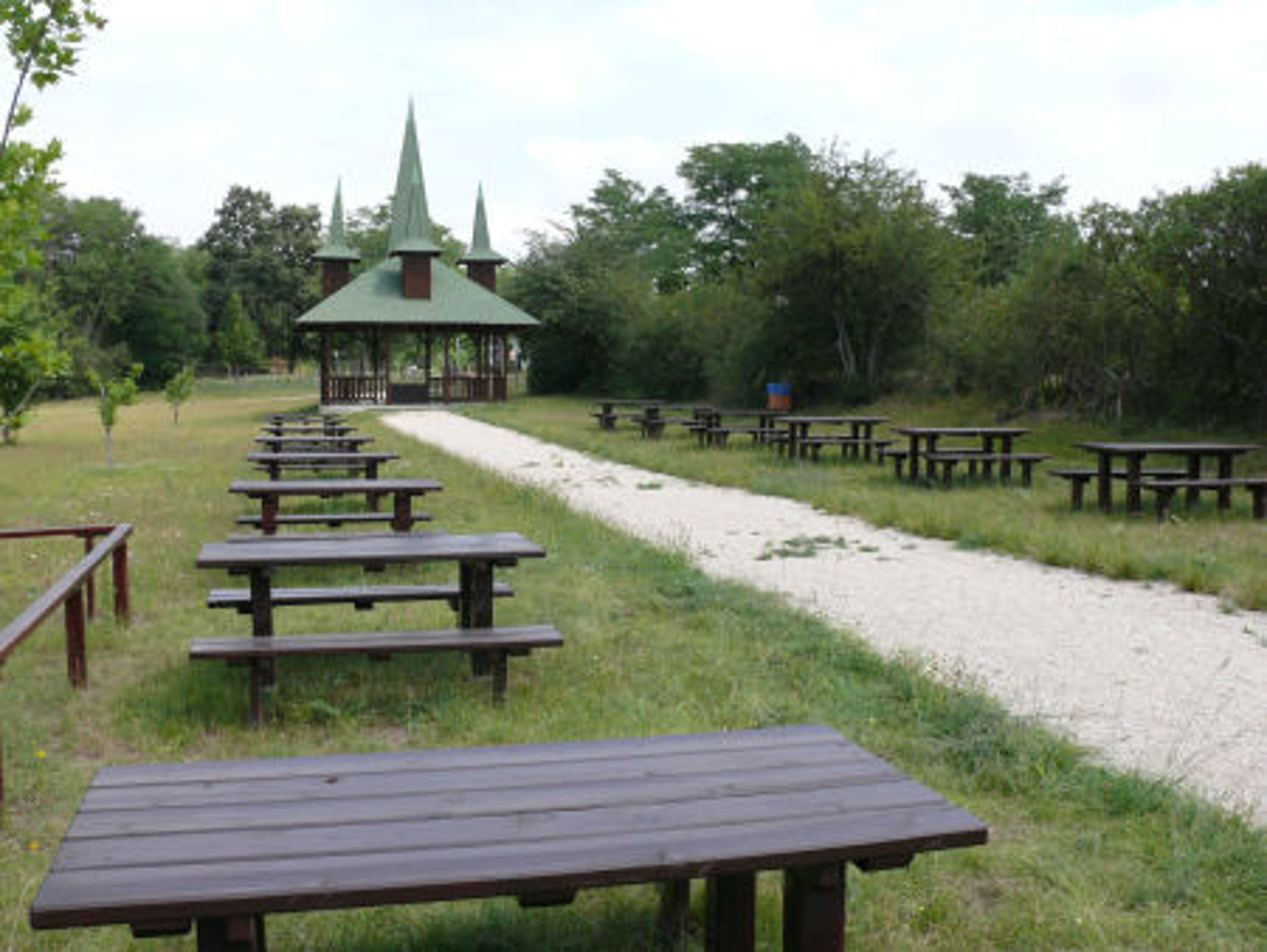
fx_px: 1282
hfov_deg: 52.6
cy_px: 476
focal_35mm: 35
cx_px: 634
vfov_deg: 40.7
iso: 100
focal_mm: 7.4
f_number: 5.6
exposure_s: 1/320
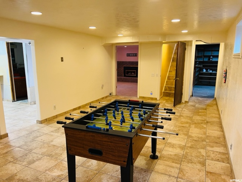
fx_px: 182
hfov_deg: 67.3
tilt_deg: -10.9
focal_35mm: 26
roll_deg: +0.3
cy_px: 91
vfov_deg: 53.1
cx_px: 121
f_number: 1.5
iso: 100
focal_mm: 5.7
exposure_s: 1/60
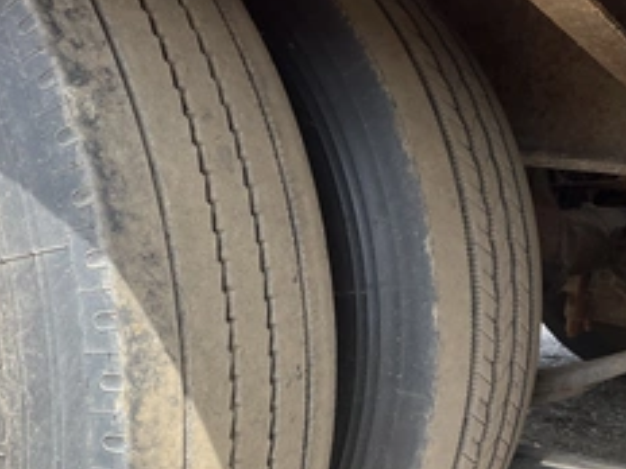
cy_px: 329
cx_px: 275
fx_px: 904
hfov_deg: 38.1
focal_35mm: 50
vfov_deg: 28.8
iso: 25
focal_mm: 3
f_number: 1.8
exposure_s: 1/190
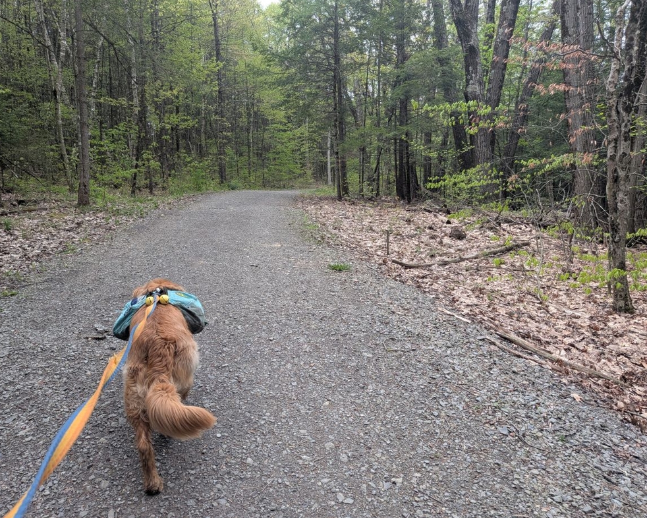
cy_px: 256
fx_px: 498
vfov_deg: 54.9
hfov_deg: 65.9
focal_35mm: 26
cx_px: 298
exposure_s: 1/319
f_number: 1.7
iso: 35
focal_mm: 4.53
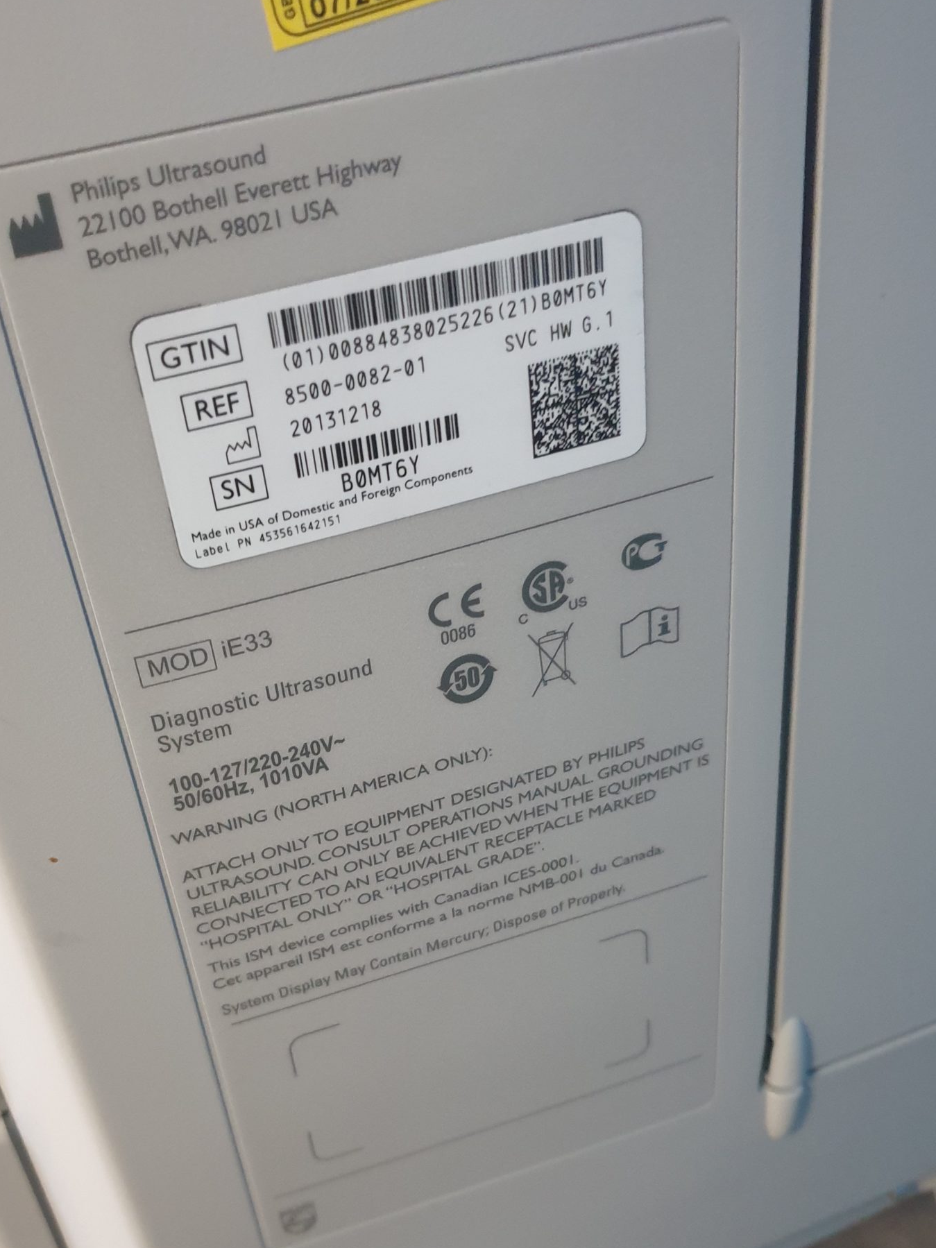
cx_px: 353
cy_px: 780
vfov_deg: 49.7
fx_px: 1334
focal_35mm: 37
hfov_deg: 38.4
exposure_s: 1/50
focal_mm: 4.3
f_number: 1.5
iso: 320
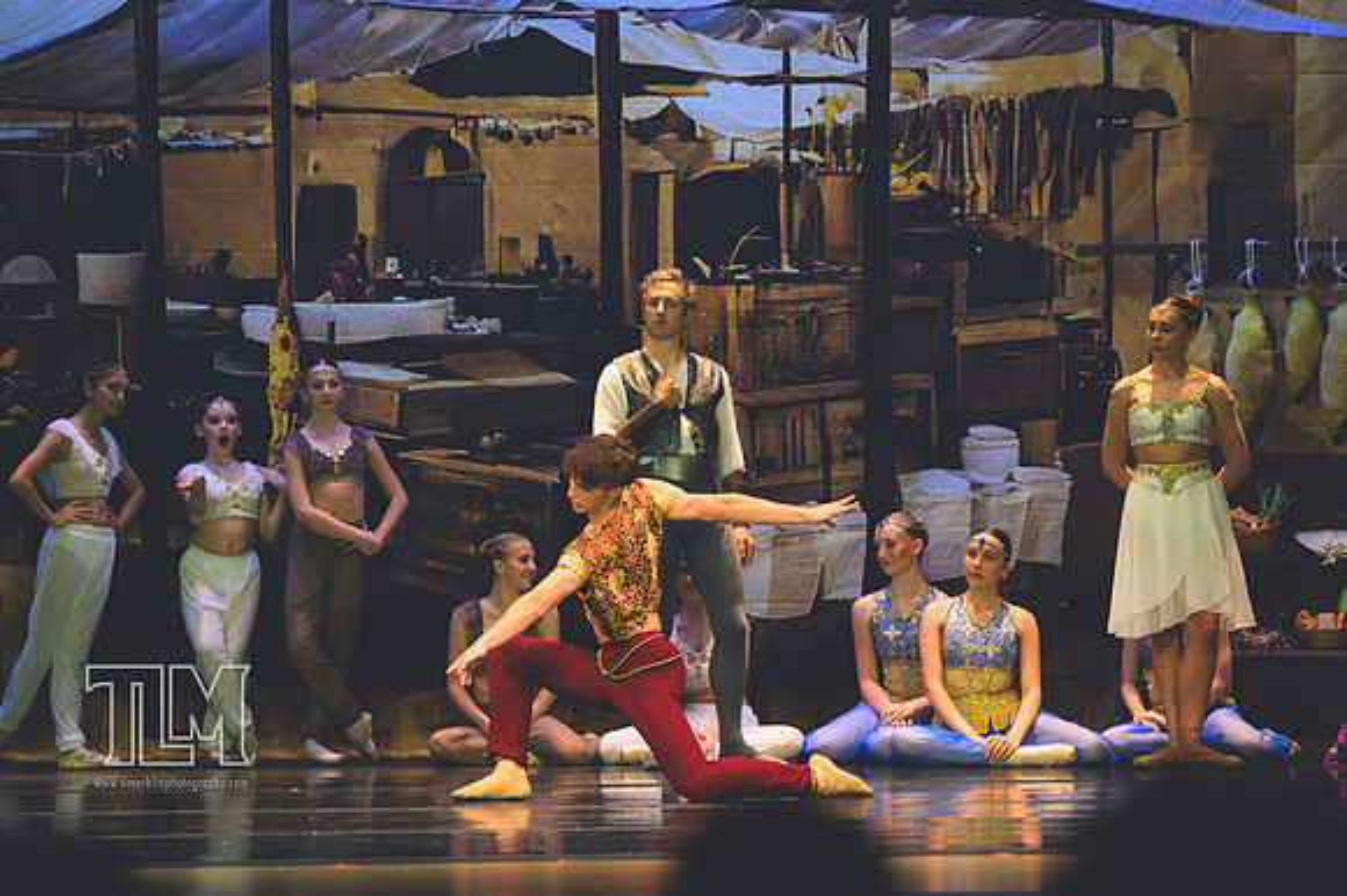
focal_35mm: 247
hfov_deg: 8.3
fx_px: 9236
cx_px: 674
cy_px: 448
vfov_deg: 5.6
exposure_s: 1/500
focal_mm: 165
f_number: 2.8
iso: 1400
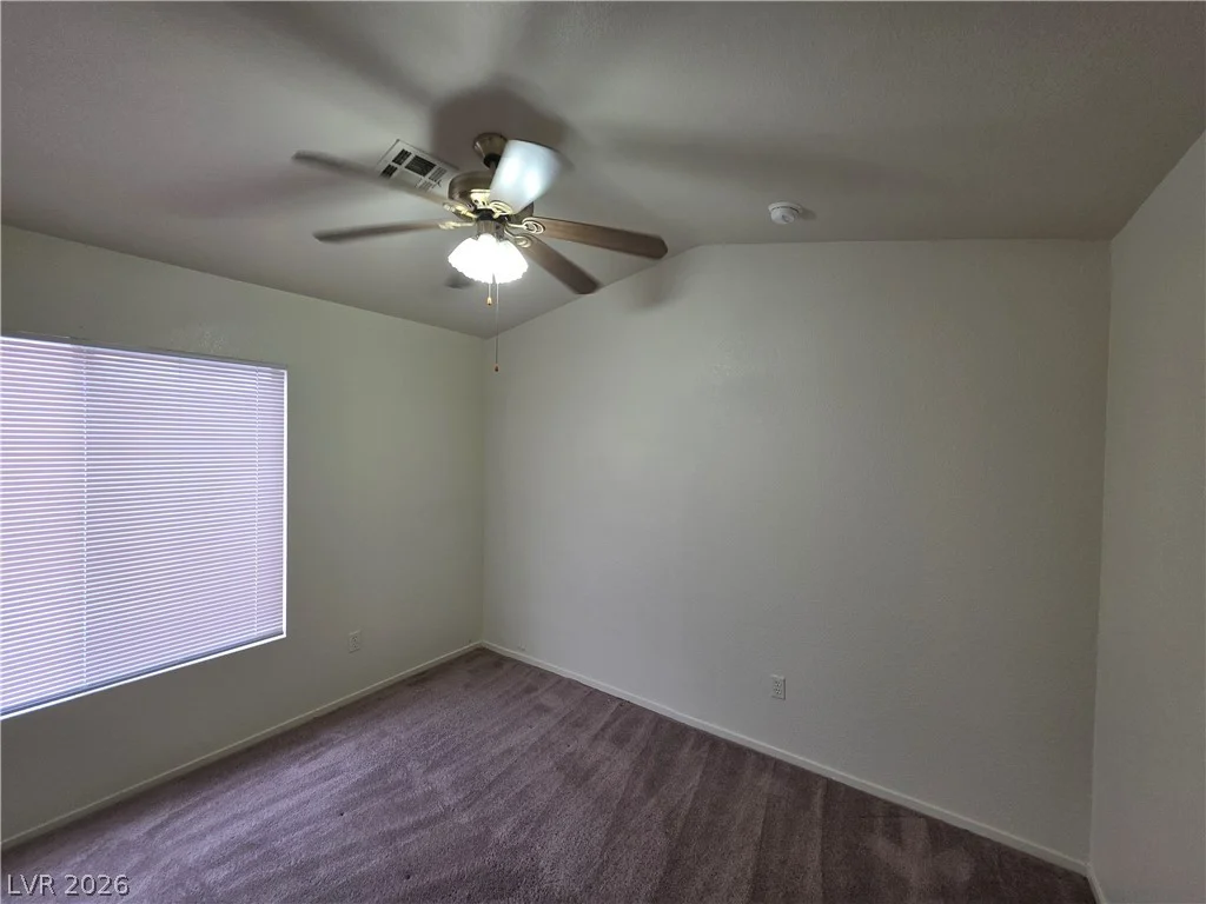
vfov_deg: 89.9
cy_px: 452
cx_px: 603
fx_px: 453
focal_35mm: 13
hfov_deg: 106.2
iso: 64
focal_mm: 2.2
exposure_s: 1/120
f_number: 1.9
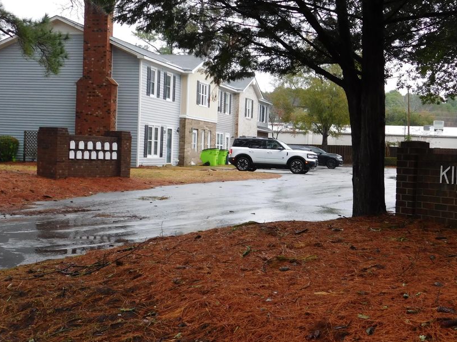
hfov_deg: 38.1
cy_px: 175
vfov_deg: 29.1
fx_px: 660
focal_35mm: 50
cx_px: 270
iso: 125
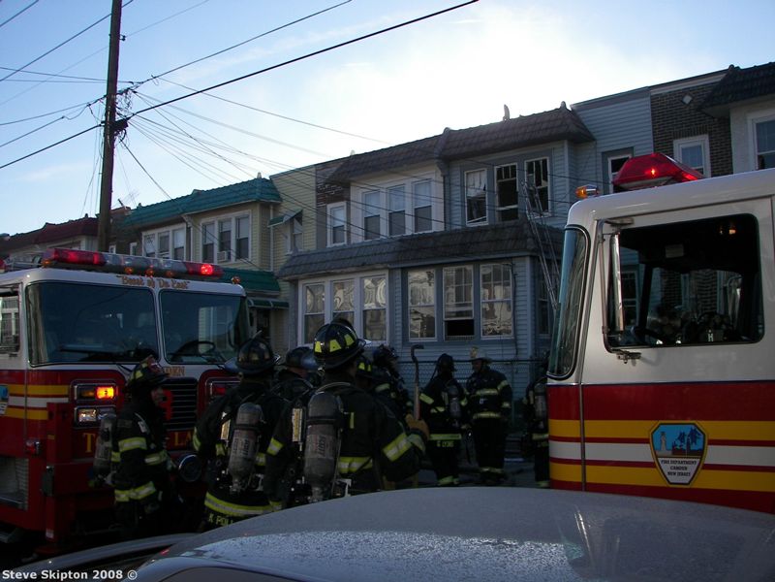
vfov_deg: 39.7
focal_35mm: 36
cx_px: 388
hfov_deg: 51.4
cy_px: 291
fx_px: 806
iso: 50
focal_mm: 6
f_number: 2.8
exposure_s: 1/800
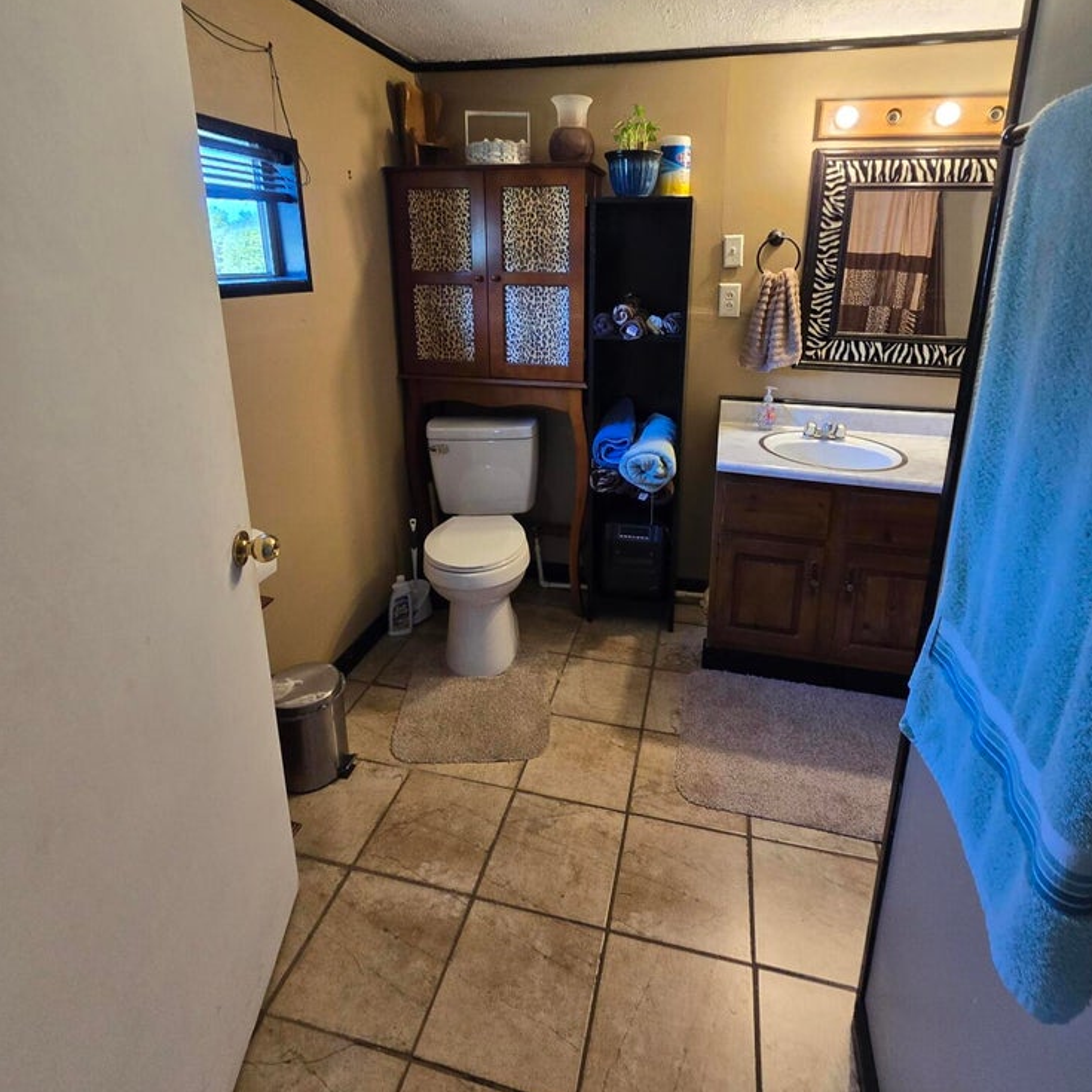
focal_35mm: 16
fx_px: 571
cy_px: 438
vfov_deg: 86.4
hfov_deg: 87.4
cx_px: 566
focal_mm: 2.2
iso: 200
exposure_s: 1/60
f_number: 2.2
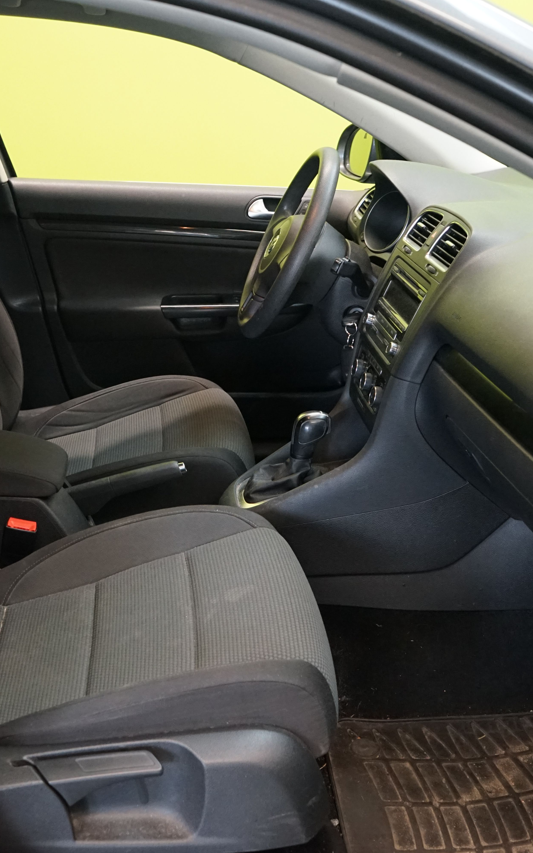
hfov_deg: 29.8
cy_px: 428
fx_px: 999
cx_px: 223
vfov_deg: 46.2
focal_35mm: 43
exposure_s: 1/30
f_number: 6.3
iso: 4000
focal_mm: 28
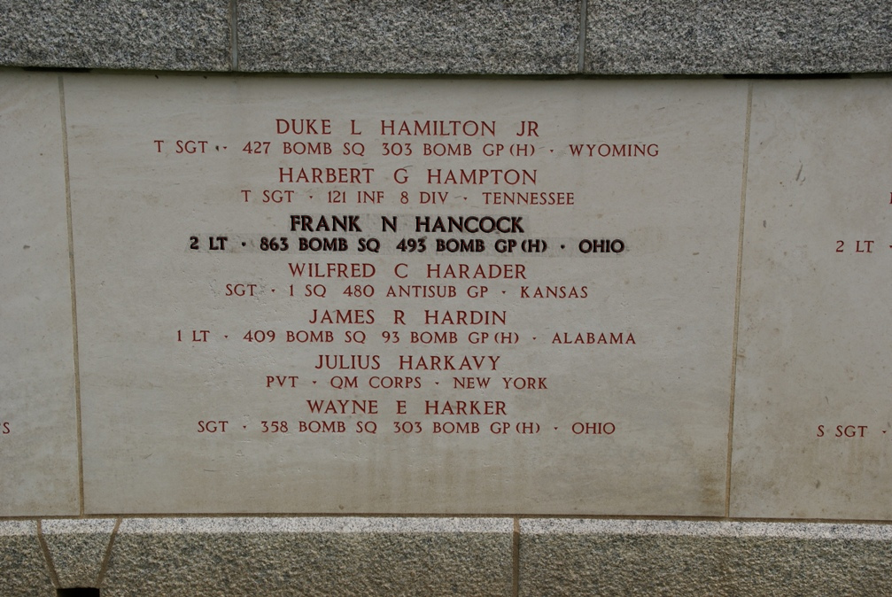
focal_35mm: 60
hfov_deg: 33.4
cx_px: 446
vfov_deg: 22.7
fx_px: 1488
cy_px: 298
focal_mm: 40
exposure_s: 1/160
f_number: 11
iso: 100
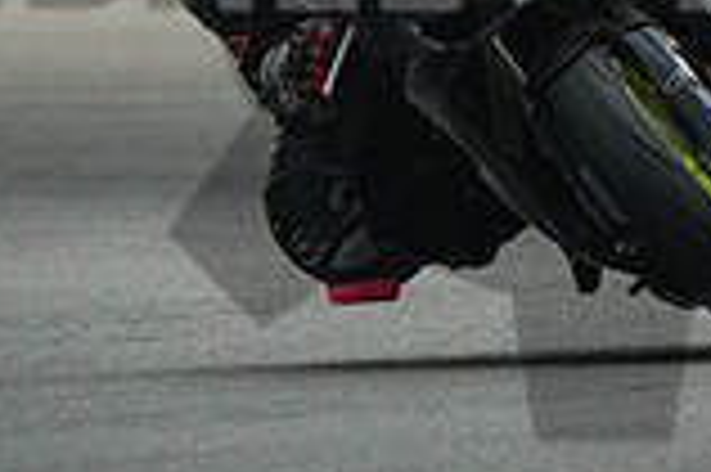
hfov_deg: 0.9
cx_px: 603
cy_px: -106
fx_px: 43424
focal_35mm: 2201
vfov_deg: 0.6
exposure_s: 1/2000
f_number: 5.6
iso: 1600
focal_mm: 400
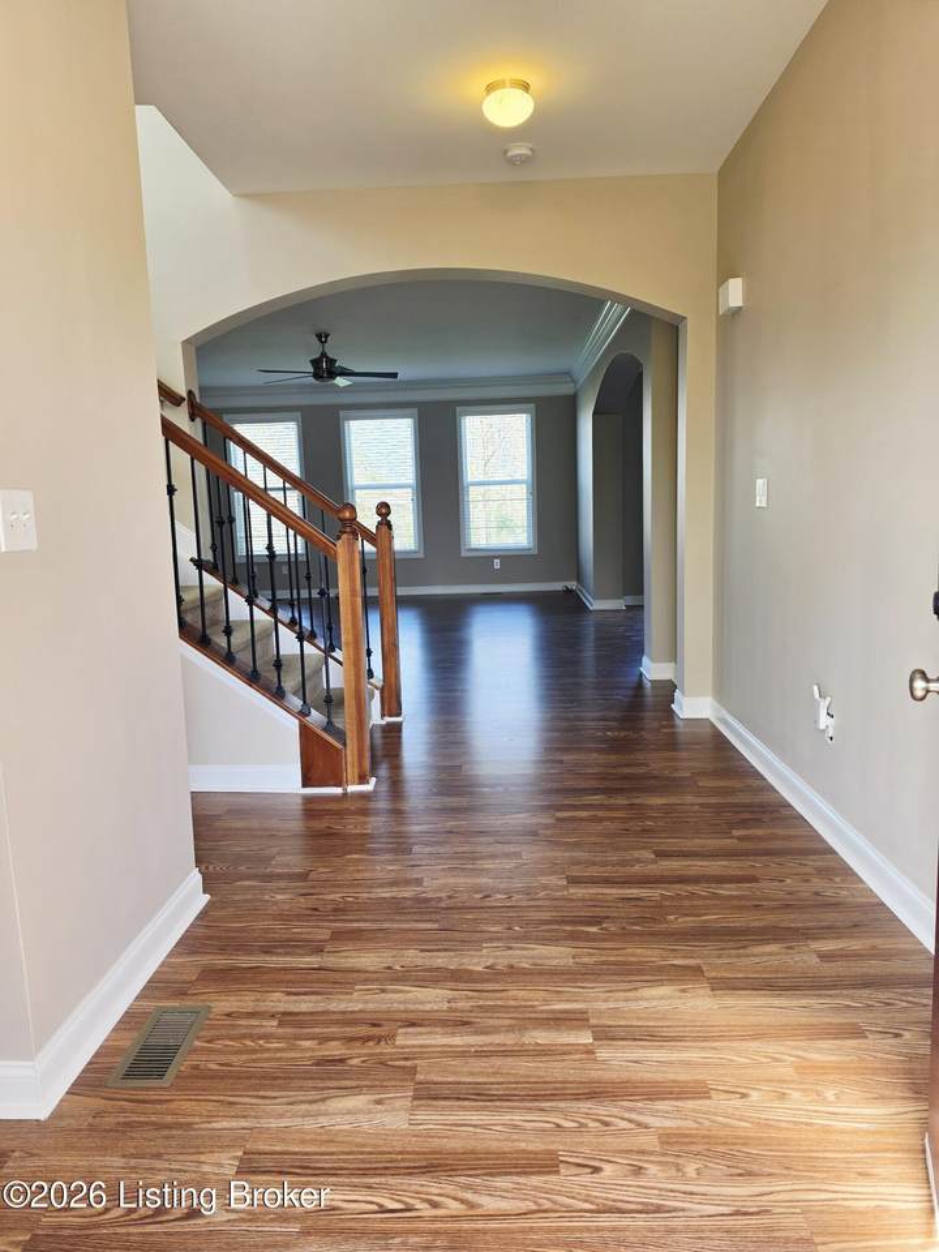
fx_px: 832
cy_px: 626
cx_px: 470
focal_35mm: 23
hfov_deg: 58.9
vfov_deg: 73.9
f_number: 1.4
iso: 32
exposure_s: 1/182
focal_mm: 6.5
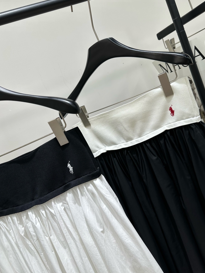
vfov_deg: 65.3
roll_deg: +23.4
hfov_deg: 51.3
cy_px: 134
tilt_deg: -10.7
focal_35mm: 27
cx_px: 113
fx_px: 213
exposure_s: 1/123
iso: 64
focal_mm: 6.86
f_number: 1.78
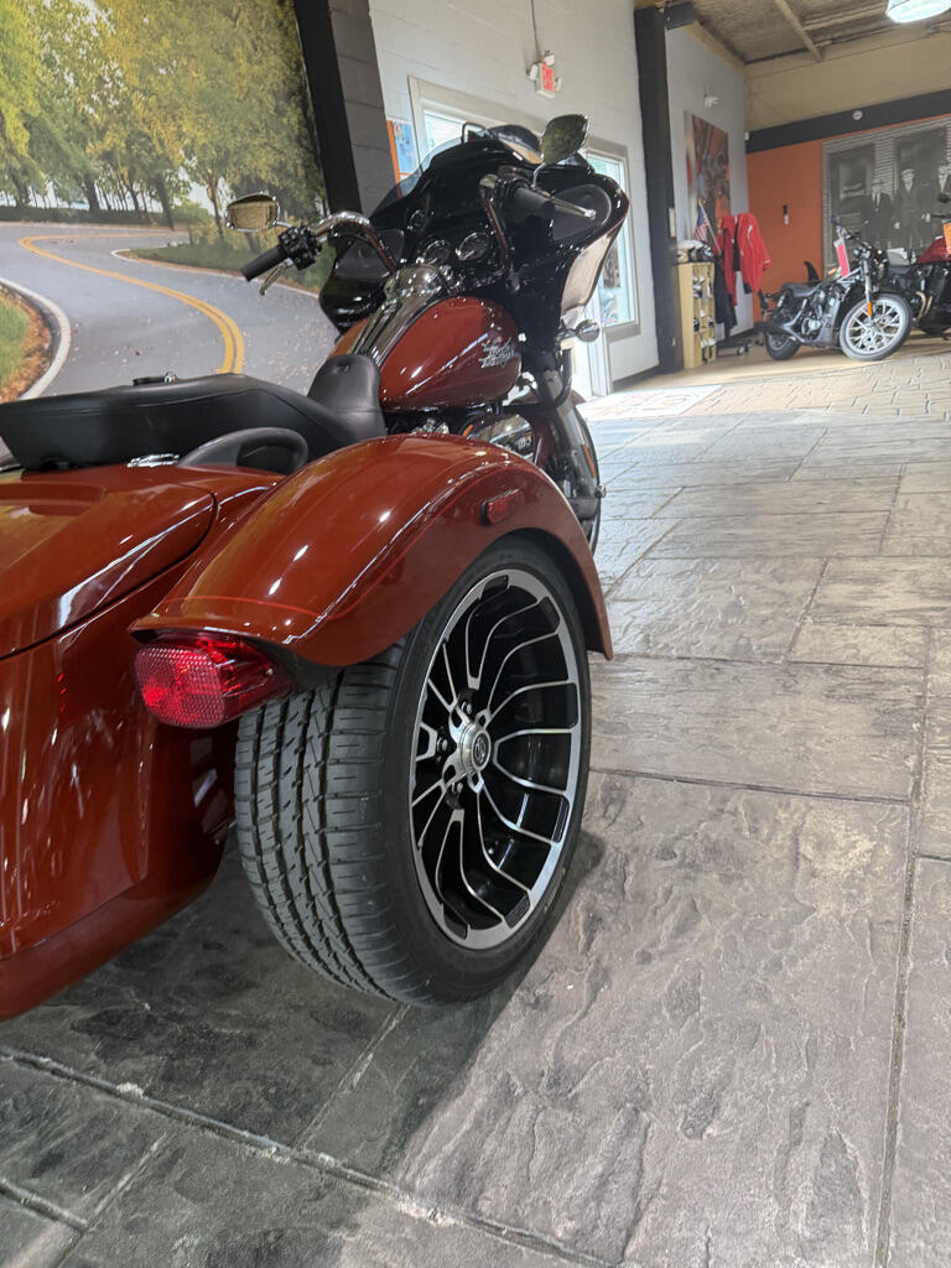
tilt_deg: -17.8
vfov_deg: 71.6
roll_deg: +10.1
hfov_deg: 56.8
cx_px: 476
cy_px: 634
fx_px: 879
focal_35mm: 24
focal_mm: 6.76
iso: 320
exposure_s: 1/120
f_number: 1.78
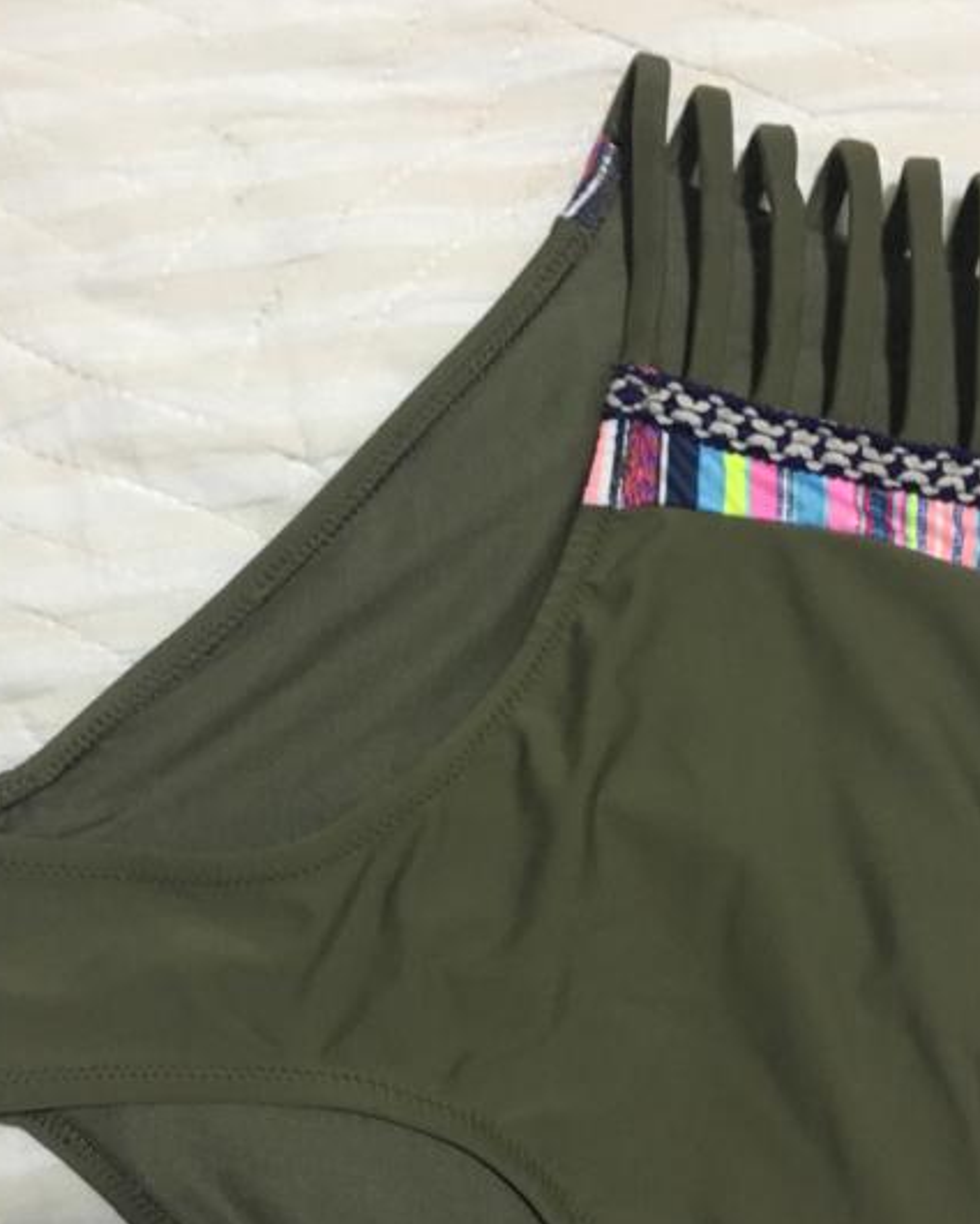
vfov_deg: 37.4
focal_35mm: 49
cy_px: 871
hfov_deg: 30.8
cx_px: 544
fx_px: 1776
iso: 500
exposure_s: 1/17
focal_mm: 4.15
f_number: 2.2
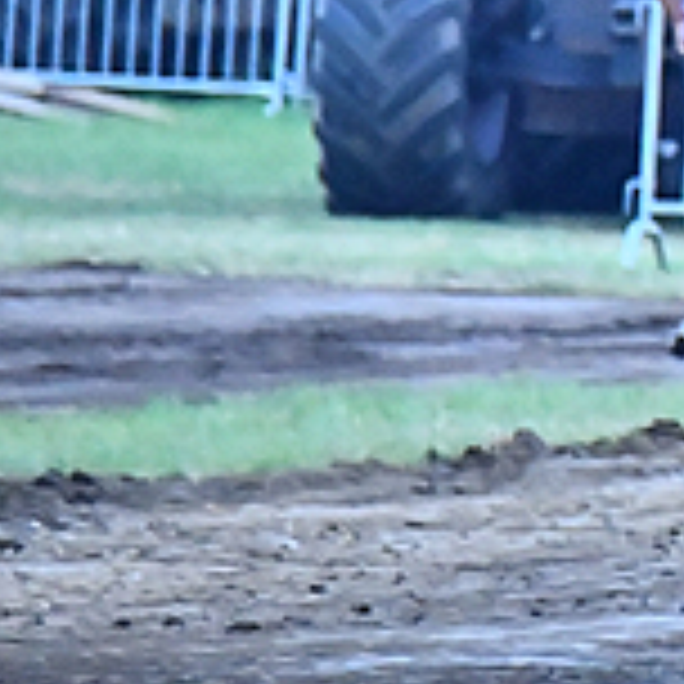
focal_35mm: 1474
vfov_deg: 1.2
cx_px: 1710
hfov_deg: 1.2
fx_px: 32952
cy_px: -106
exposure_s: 1/80
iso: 2500
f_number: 5.6
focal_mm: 220
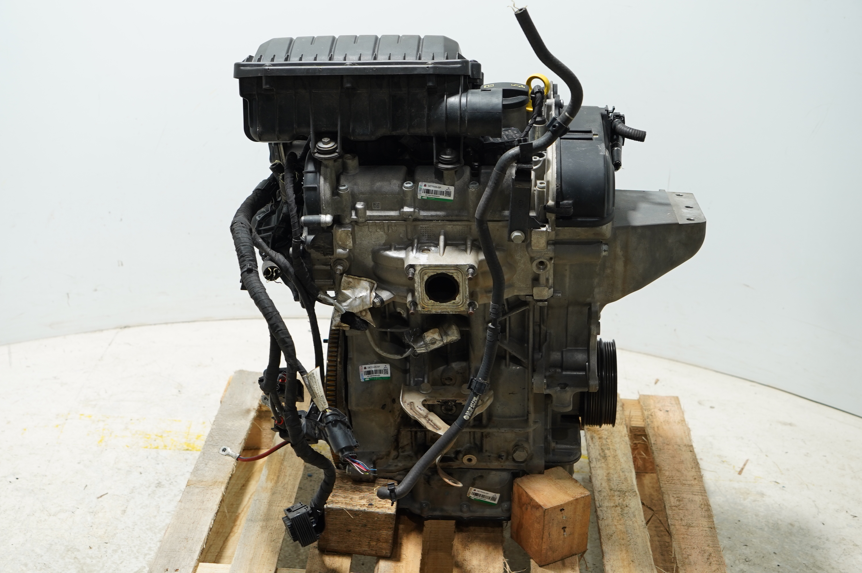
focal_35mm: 48
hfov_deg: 41.1
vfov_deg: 28.0
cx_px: 431
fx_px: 1148
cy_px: 286
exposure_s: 1/60
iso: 250
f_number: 4
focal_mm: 32
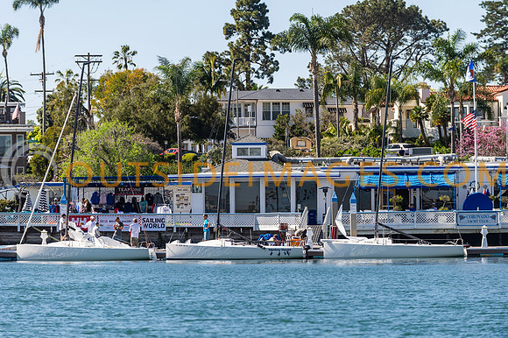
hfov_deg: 10.3
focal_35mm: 200
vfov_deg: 6.9
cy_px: 169
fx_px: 2821
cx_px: 254
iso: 320
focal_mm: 200
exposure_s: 1/1250
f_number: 5
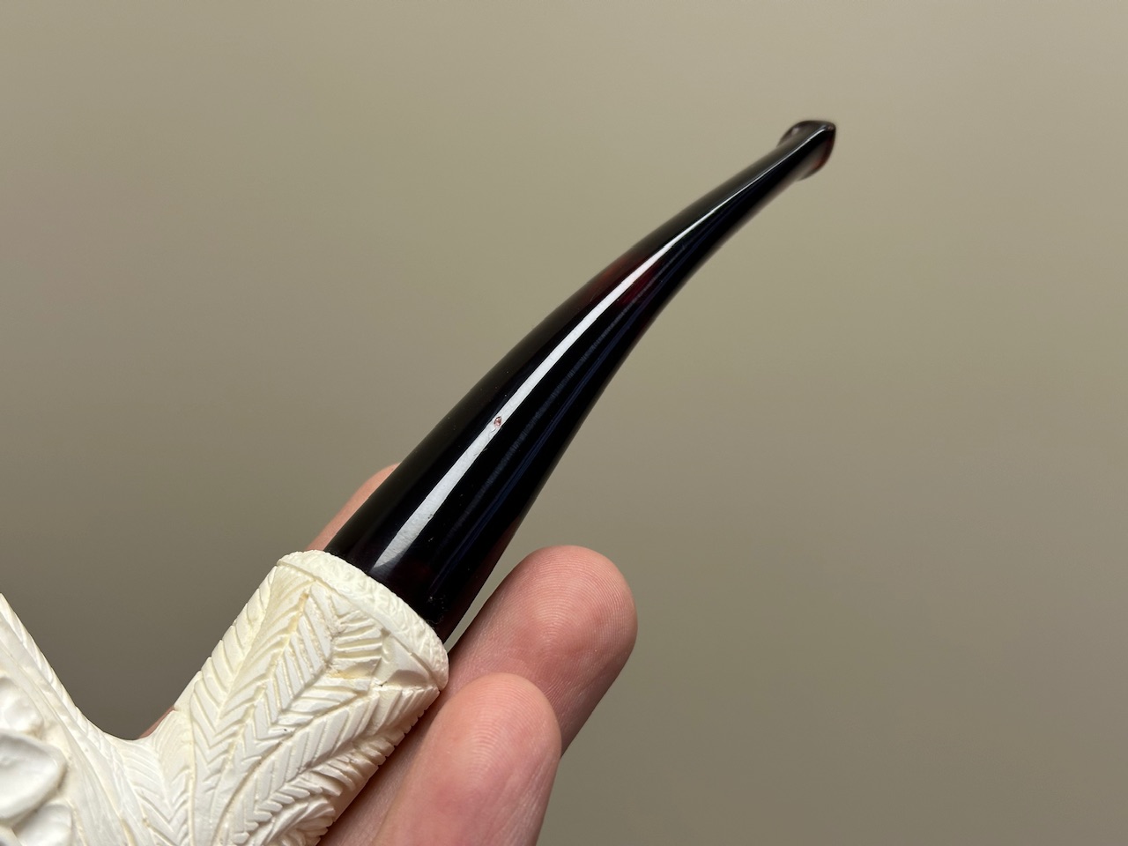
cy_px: 423
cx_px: 564
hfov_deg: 39.7
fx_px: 1564
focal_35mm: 48
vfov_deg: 30.3
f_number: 1.78
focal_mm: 6.86
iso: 64
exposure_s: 1/100
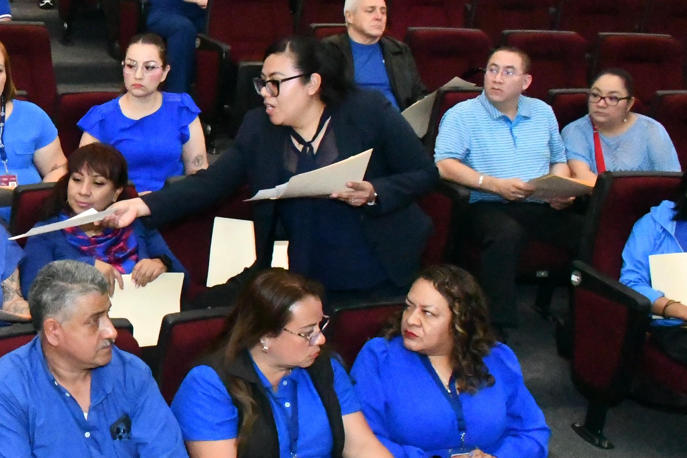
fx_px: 1202
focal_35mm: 63
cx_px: -86
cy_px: 195
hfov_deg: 28.6
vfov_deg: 21.5
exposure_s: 1/100
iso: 20000
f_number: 9
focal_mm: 18
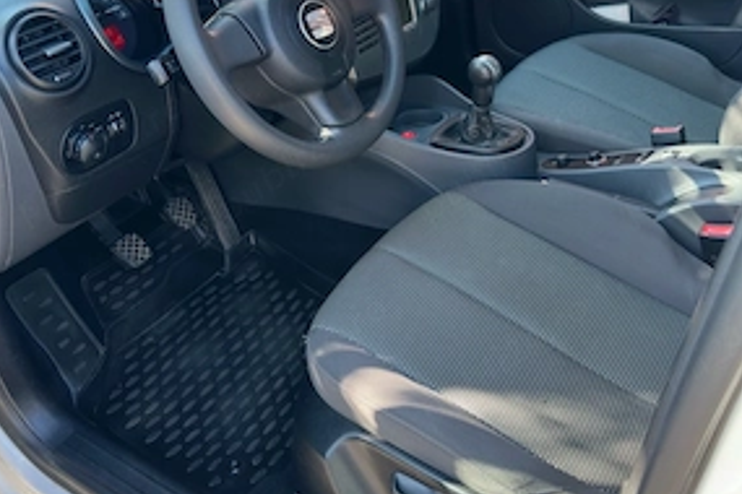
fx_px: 721
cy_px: 190
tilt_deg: -30.6
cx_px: 354
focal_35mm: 35
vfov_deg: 37.7
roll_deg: +5.4
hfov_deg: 54.4
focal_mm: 6.86
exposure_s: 1/121
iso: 100
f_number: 1.78
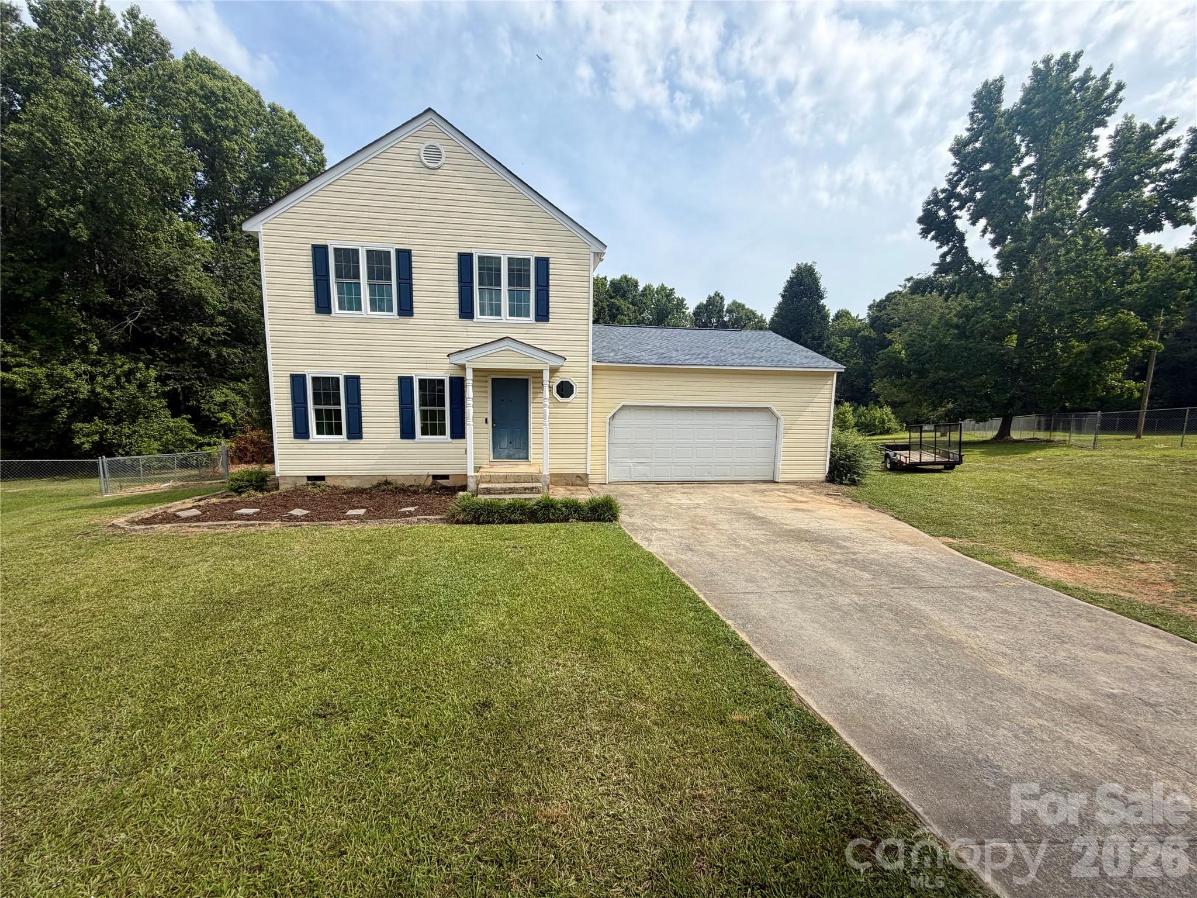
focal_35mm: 14
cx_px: 598
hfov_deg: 102.1
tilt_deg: -7.9
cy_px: 449
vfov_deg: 85.7
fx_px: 484
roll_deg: -1.1
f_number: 2.2
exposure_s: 1/770
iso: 20
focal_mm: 2.22
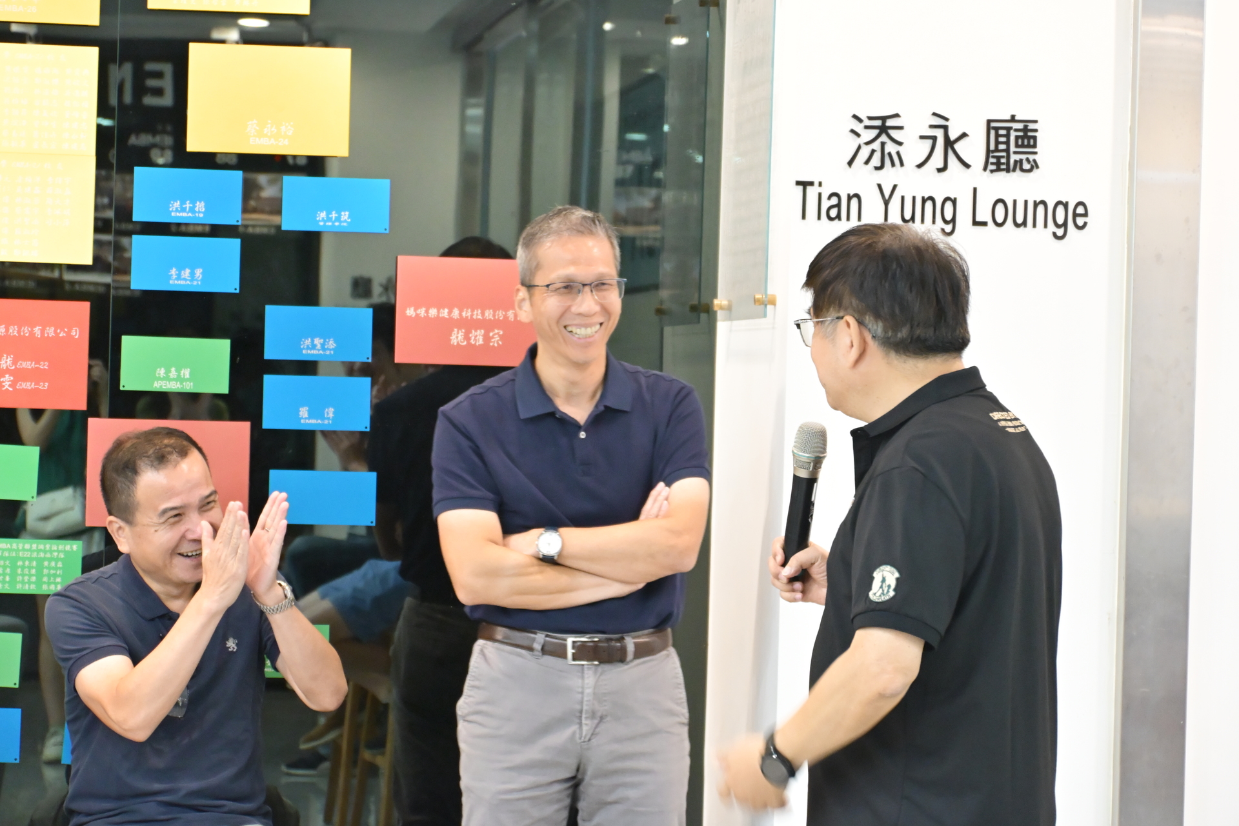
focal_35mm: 108
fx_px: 3717
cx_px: 620
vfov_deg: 12.7
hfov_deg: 18.9
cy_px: 413
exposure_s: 1/60
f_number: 5.3
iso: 4000
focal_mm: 72
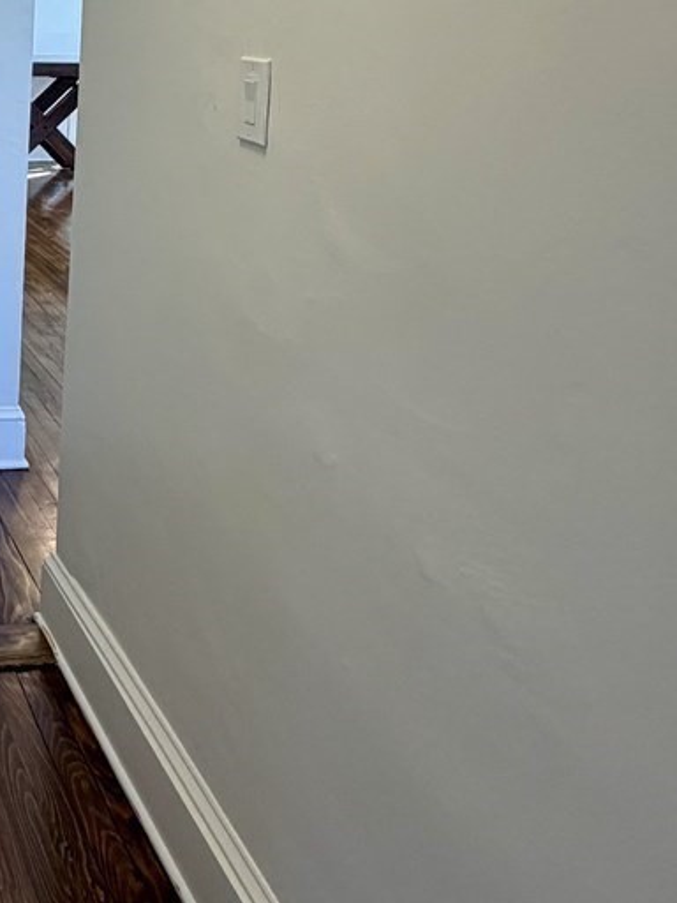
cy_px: 71
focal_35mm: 42
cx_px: -169
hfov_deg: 28.9
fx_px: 1095
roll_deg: -1.6
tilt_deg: -2.8
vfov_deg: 40.9
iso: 125
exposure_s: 1/120
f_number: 2.2
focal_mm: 2.22
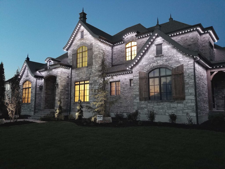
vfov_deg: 53.1
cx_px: 112
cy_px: 84
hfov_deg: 67.3
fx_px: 169
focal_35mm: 26
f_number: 1.7
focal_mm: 4.2
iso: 320
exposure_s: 1/10
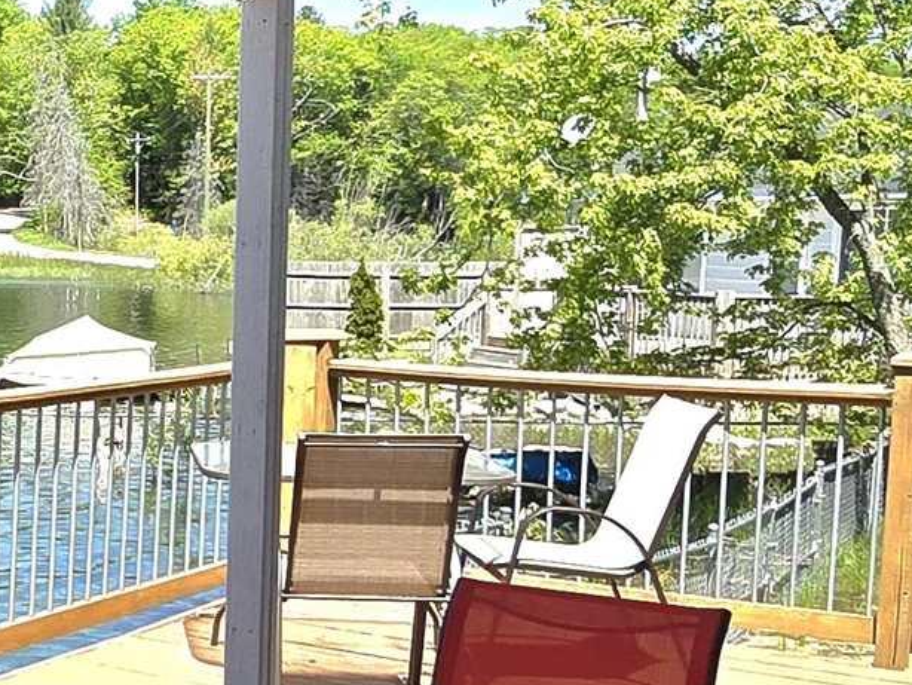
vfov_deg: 22.5
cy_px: 435
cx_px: -196
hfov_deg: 26.4
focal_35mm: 65
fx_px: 1713
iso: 50
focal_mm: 2.2
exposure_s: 1/1250
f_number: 2.2
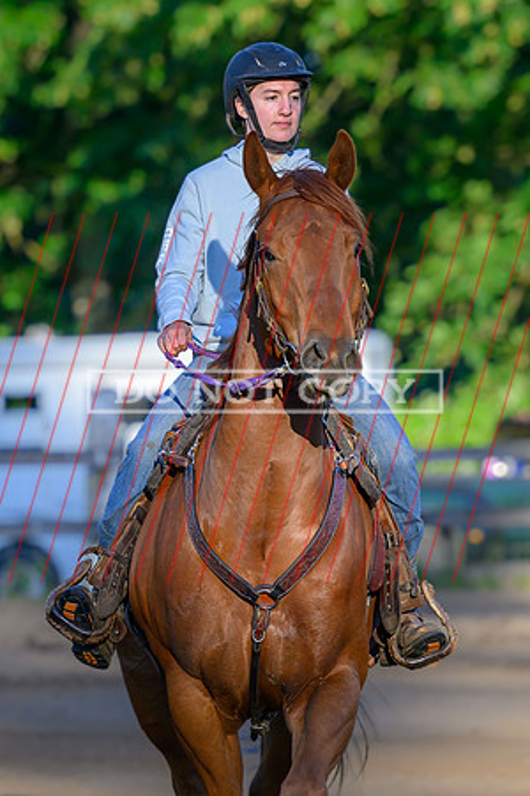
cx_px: 288
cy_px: 511
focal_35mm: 367
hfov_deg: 3.7
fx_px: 8102
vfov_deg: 5.6
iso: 450
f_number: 2.8
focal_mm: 140
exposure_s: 1/2500
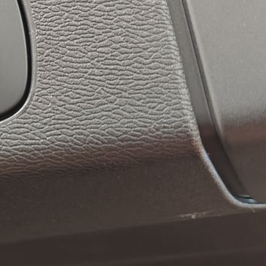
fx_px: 748
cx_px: -126
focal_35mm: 86
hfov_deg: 18.1
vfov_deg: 20.1
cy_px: 101
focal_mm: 5.59
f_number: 1.8
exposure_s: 1/48
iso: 160
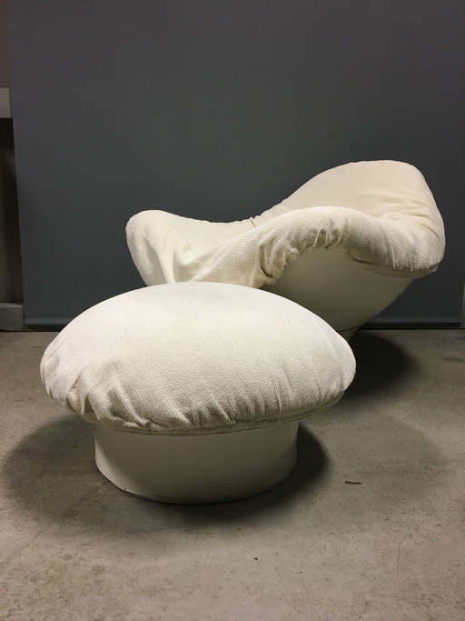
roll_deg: -1.1
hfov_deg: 48.2
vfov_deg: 61.7
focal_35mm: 29
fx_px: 520
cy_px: 310
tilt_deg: -11.7
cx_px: 232
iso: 125
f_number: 2.2
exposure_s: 1/33
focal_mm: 4.15
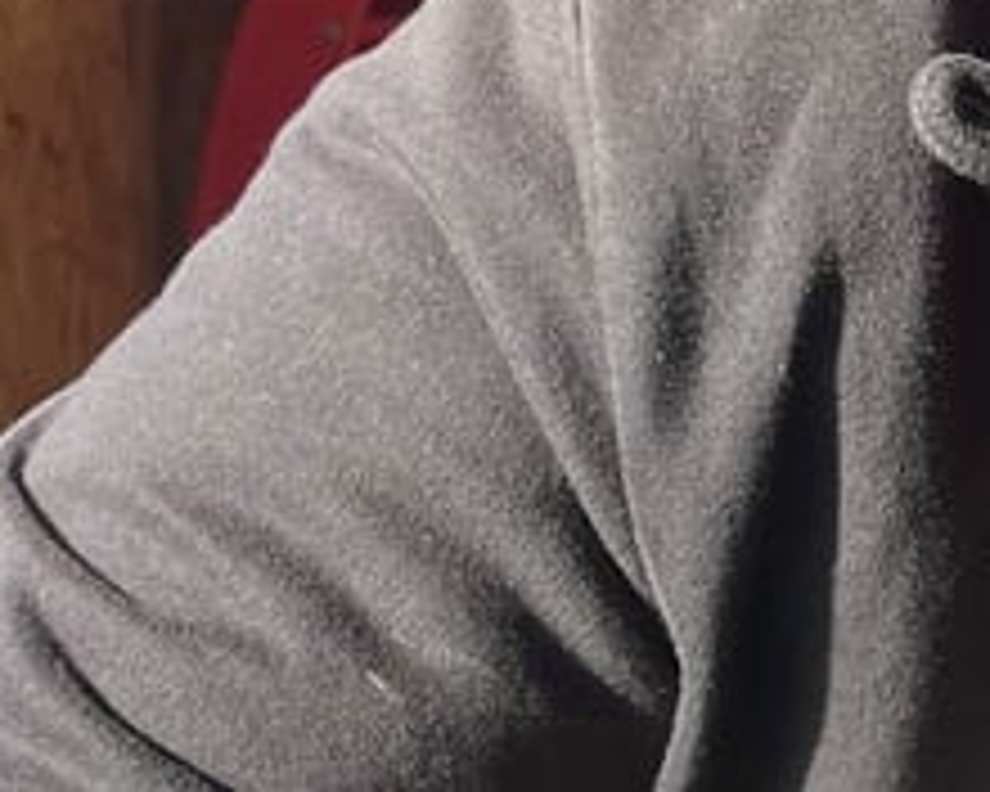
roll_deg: -1.1
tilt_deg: -13.2
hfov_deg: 14.8
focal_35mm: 118
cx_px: 1602
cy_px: 74
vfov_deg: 13.0
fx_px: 3457
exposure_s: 1/327
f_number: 1.6
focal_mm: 5.1
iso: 50
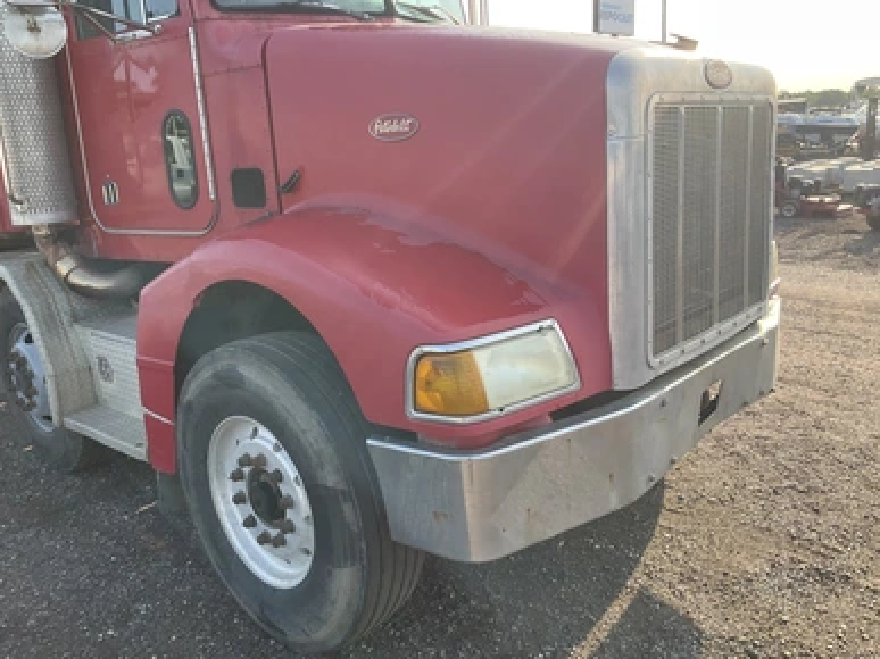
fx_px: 762
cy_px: 327
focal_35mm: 30
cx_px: 427
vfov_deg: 46.8
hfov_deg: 60.0
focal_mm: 3
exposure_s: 1/478
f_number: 1.8
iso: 25
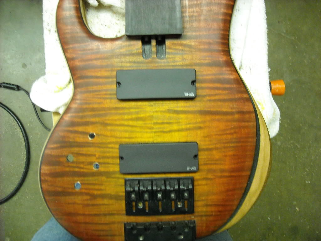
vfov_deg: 40.7
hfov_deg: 52.6
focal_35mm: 35
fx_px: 325
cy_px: 120
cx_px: 160
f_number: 2.8
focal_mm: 5.7
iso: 400
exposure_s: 1/22
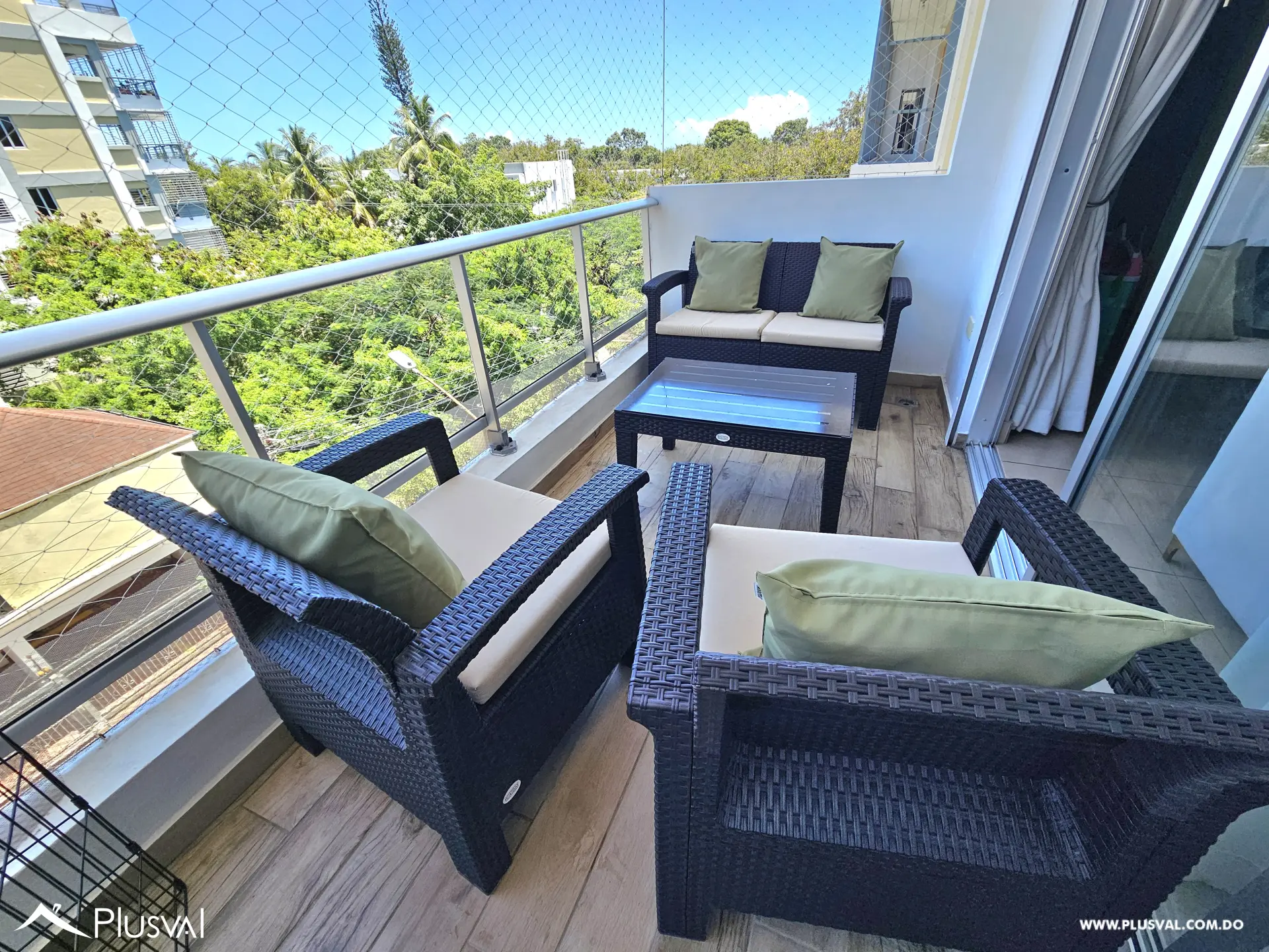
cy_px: 476
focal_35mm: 13
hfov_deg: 106.2
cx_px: 634
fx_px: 477
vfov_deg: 89.9
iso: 50
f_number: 2.2
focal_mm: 2.2
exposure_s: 1/588
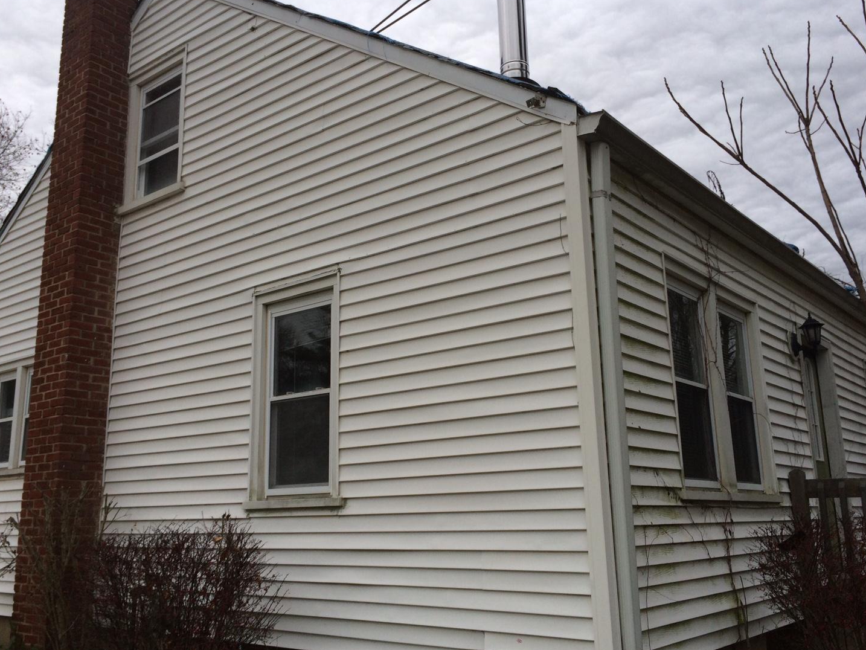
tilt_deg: +12.1
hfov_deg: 55.3
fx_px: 826
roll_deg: +0.0
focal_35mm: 33
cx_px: 418
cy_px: 332
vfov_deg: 43.0
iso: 32
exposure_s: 1/60
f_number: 2.2
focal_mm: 4.15
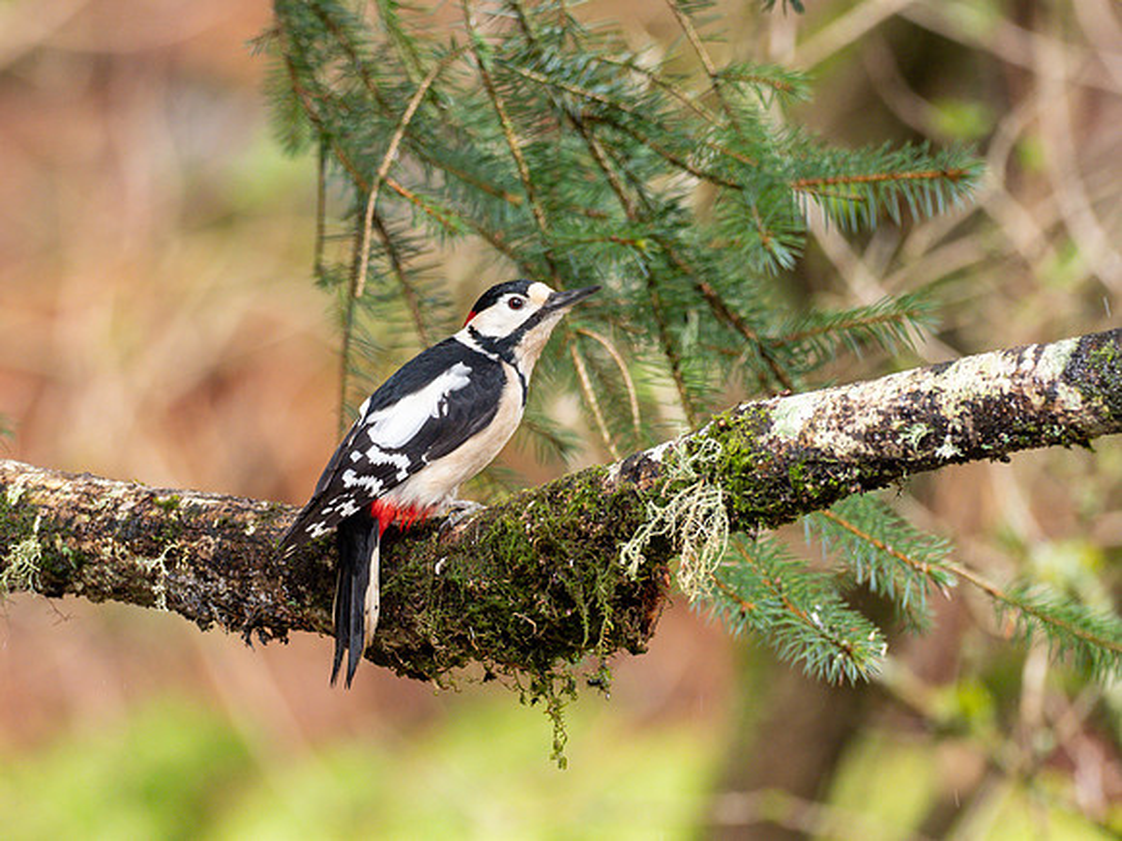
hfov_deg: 2.5
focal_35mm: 794
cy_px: 517
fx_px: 25720
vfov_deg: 1.9
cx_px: 478
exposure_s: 1/500
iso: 800
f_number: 4
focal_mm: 300
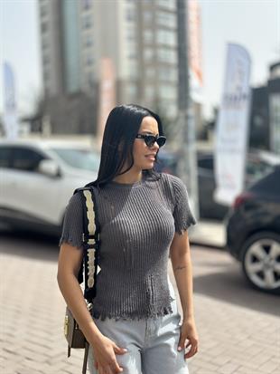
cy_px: 187
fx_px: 517
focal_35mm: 48
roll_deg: +0.5
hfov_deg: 30.3
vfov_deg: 39.6
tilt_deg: -2.2
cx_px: 140
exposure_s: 1/3597
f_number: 1.78
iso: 100
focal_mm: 6.86
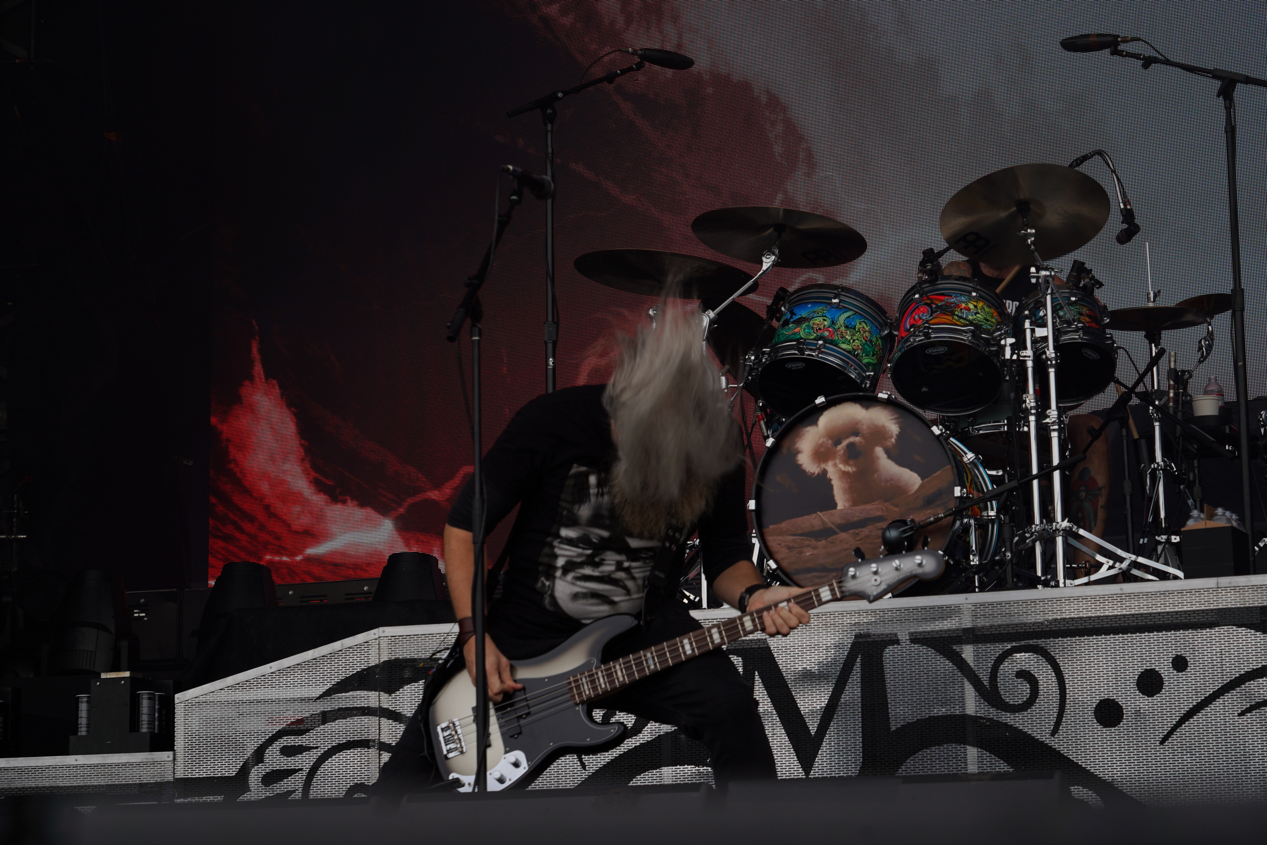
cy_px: 422
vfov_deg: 15.9
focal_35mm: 86
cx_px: 634
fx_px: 3026
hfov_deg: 23.6
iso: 100
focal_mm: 86
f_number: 8
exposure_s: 1/250
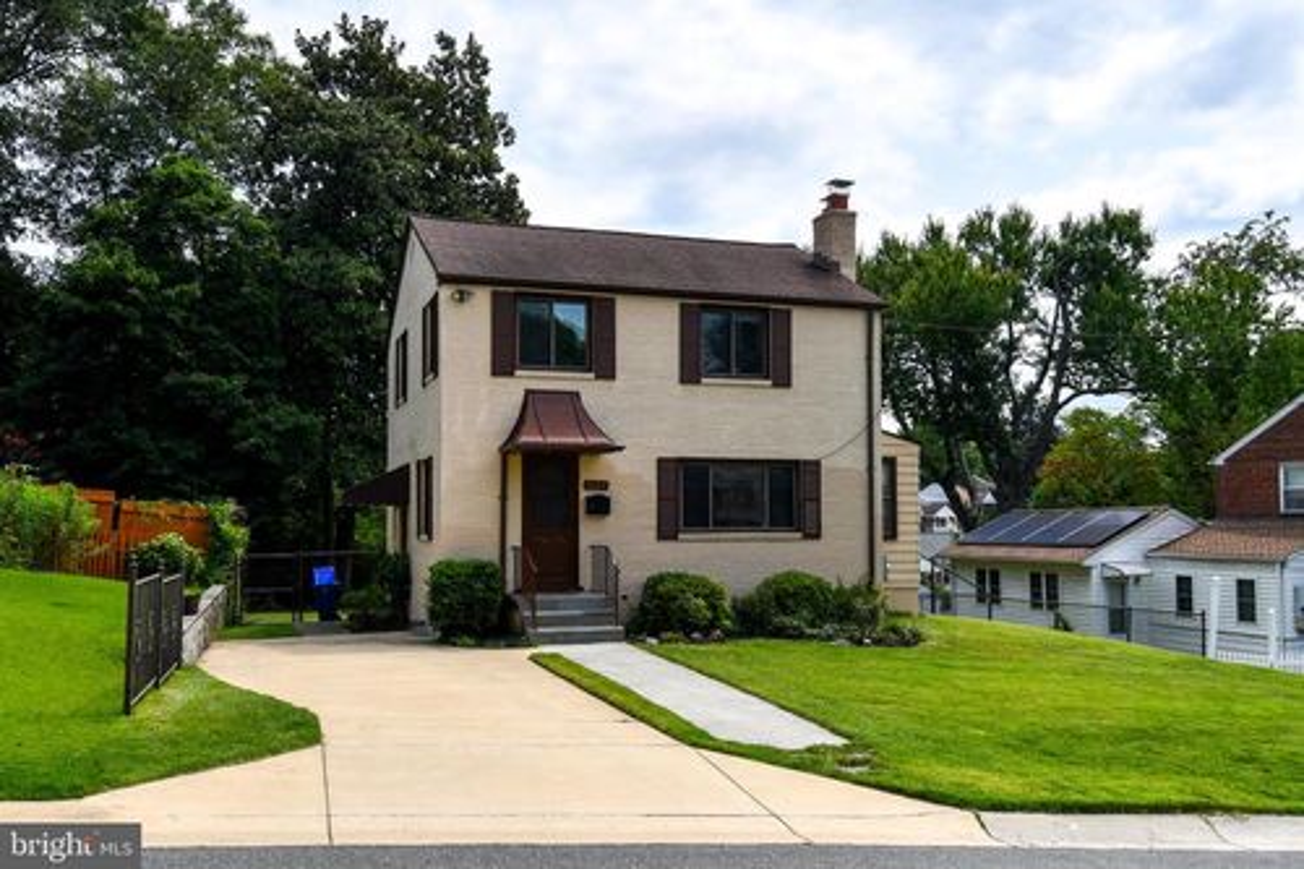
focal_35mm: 25
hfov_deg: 71.5
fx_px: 905
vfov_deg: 51.3
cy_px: 434
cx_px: 652
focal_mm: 17
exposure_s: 1/320
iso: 100
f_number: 9
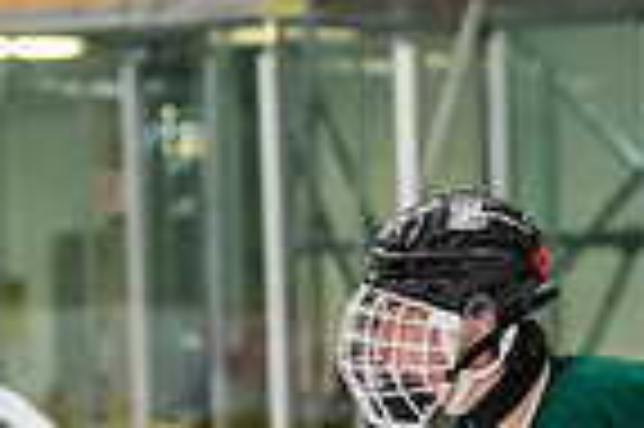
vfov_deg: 2.8
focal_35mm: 495
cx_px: 492
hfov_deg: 4.2
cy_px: 853
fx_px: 8845
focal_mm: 98
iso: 2000
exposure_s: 1/640
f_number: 3.2
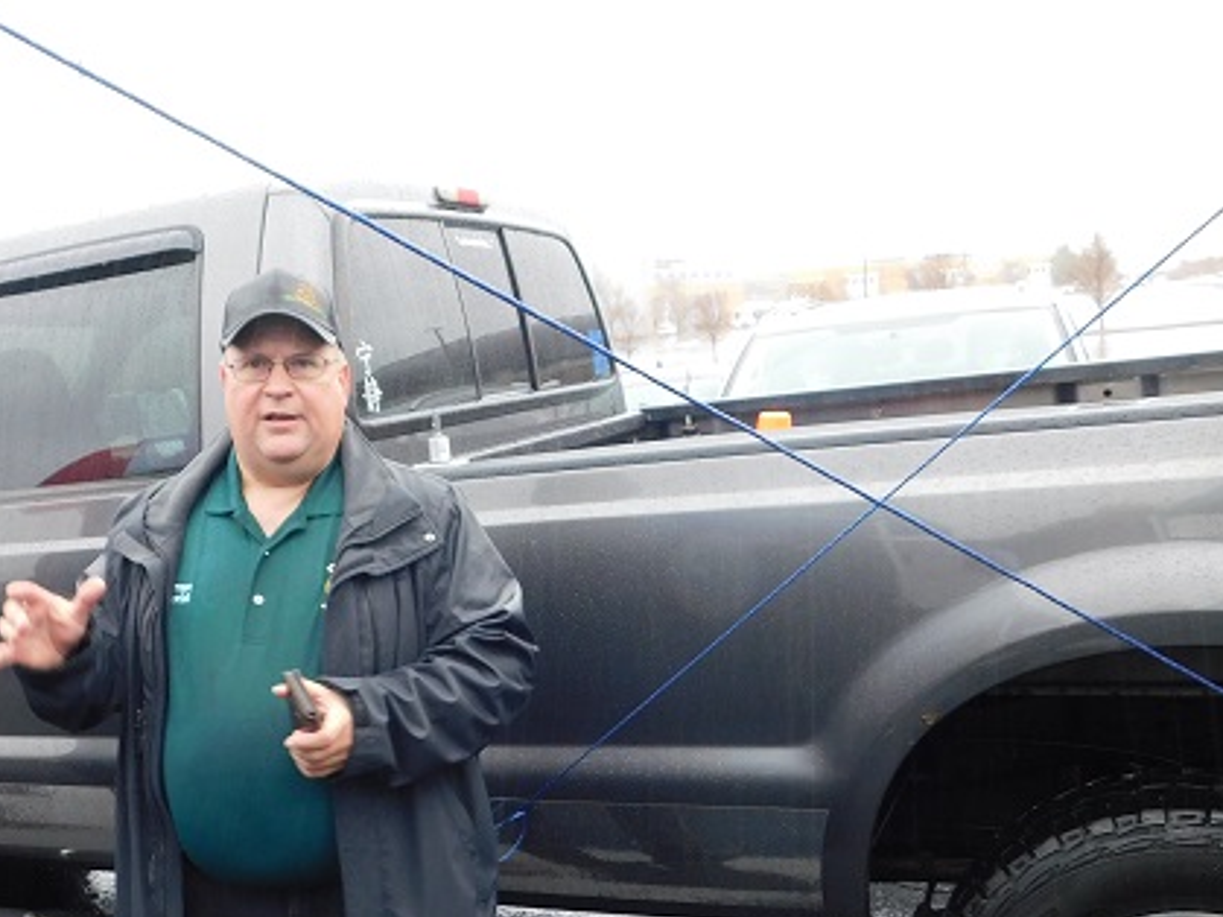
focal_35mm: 38
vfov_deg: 37.4
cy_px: 591
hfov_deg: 48.4
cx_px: 435
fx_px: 1342
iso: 180
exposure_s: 1/30
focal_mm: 4
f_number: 3
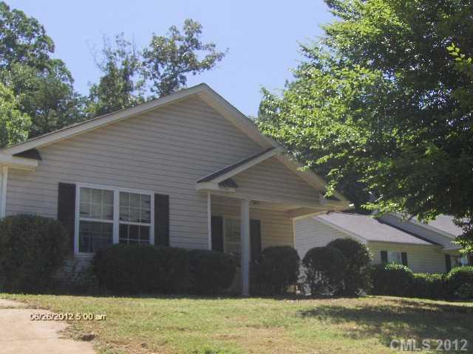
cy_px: 177
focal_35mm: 38
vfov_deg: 37.7
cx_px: 236
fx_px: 519
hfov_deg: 49.0
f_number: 4.4
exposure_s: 1/862
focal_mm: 8.4
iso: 100
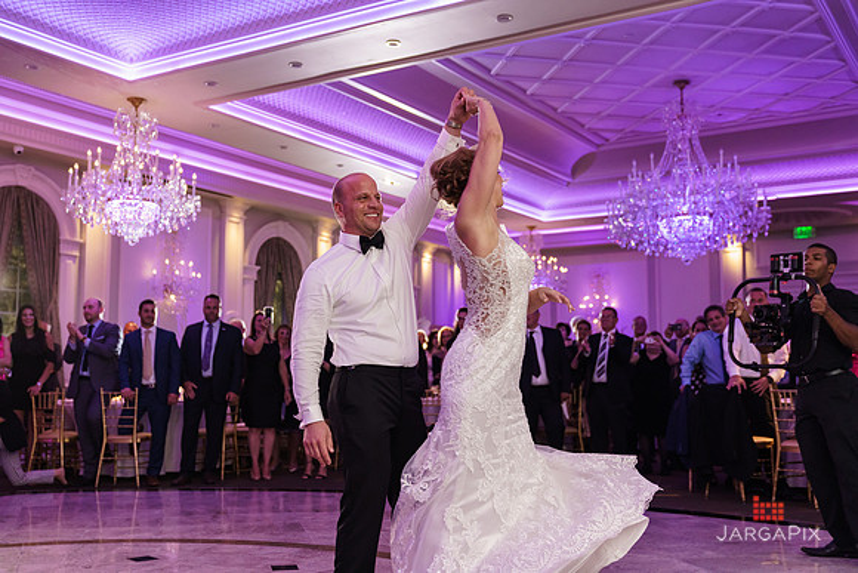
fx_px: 930
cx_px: 429
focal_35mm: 39
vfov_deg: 34.2
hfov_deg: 49.5
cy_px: 286
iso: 1600
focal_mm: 39
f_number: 2.8
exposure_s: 1/200
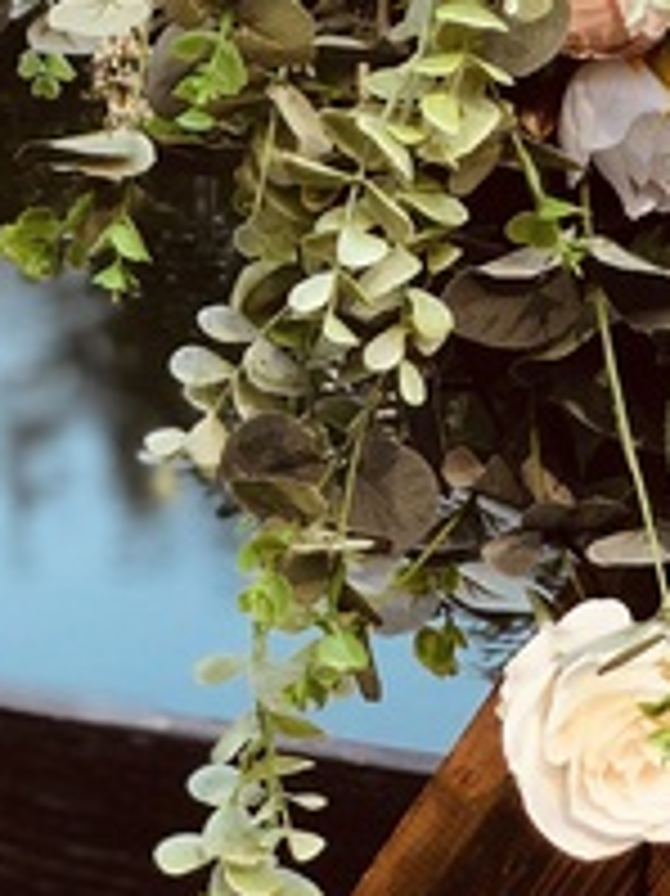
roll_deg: -1.5
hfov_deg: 7.4
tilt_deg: -4.2
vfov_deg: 9.4
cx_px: 220
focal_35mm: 201
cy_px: -684
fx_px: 5193
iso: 16
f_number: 2.4
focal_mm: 6
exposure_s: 1/120
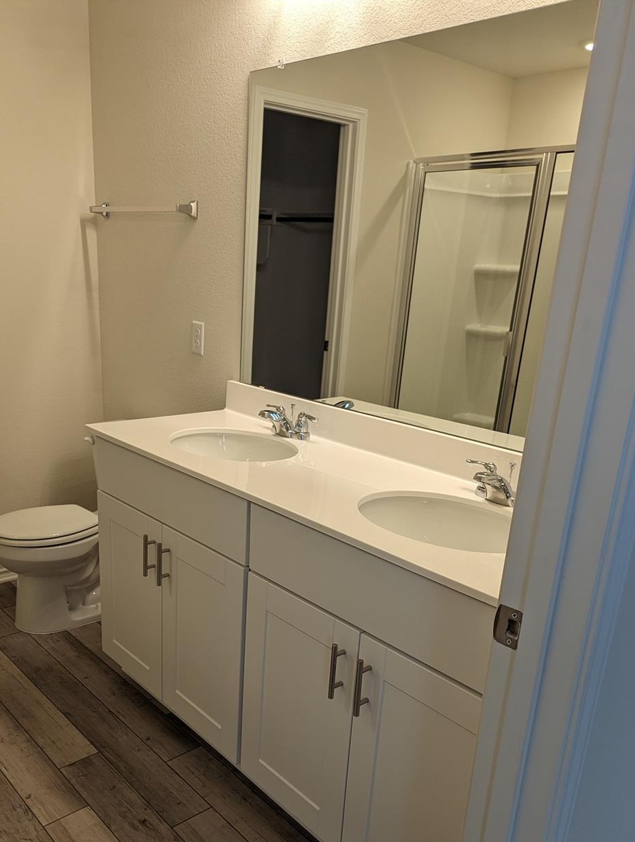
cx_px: 275
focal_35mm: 30
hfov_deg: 46.8
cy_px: 525
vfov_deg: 59.1
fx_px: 732
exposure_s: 1/120
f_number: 1.85
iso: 114
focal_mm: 6.81
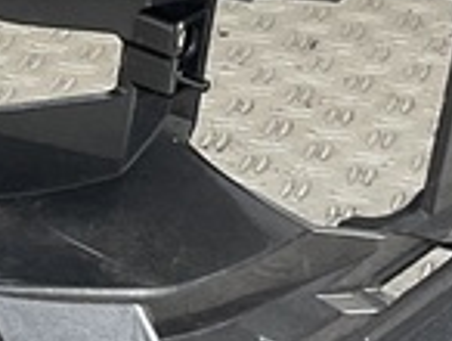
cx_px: -96
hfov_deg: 9.7
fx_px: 2616
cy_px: -161
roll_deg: -1.0
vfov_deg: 7.3
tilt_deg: -16.3
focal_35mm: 200
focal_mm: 3
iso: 16
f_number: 1.8
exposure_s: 1/105
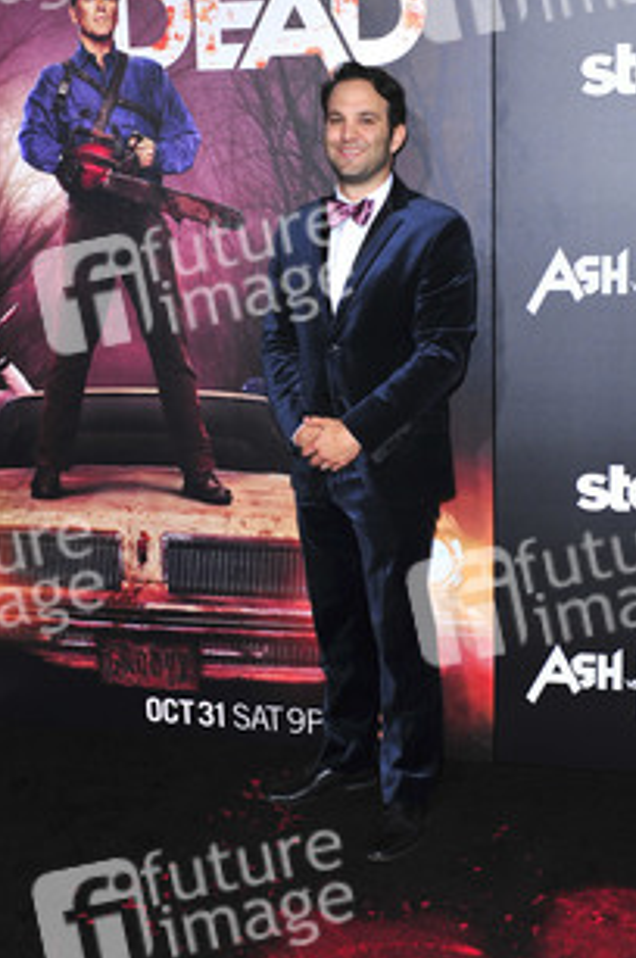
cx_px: 285
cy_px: 437
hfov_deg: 28.6
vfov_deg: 41.9
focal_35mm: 47
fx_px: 1248
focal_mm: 36
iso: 500
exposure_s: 1/320
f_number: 5.6
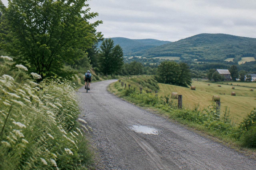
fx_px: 249
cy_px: 85
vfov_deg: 37.8
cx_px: 128
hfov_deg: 54.4
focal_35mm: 35
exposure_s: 1/500
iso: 200
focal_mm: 35
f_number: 5.6
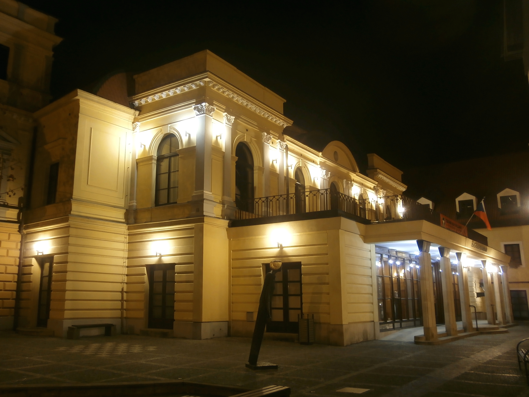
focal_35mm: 26
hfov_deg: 67.3
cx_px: 264
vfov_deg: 53.1
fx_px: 397
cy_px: 198
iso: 80
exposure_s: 1
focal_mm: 4.7
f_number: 2.8
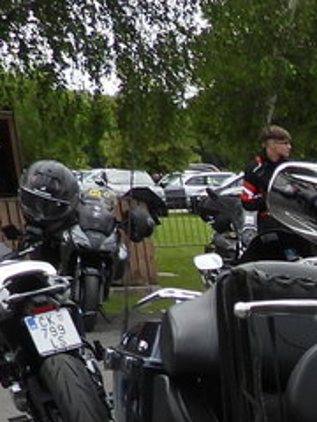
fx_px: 1465
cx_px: 852
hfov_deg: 10.1
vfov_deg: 14.8
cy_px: 702
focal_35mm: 120
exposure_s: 1/1000
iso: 100
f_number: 2.8
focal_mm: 4.3
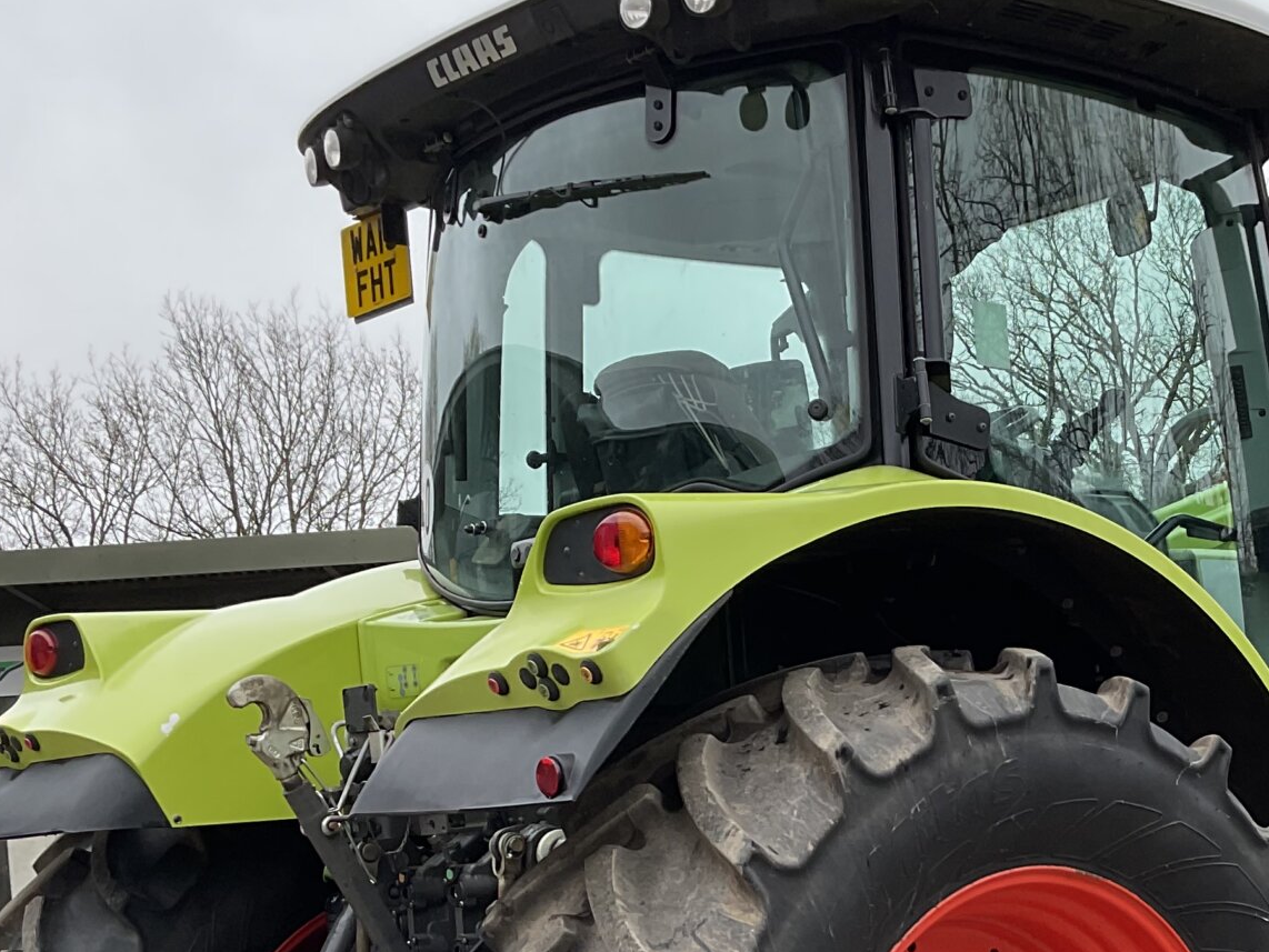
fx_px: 2383
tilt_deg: +0.1
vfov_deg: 22.1
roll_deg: +4.4
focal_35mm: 65
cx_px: 1002
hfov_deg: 29.2
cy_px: 831
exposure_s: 1/211
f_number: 1.8
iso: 16
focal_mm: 3
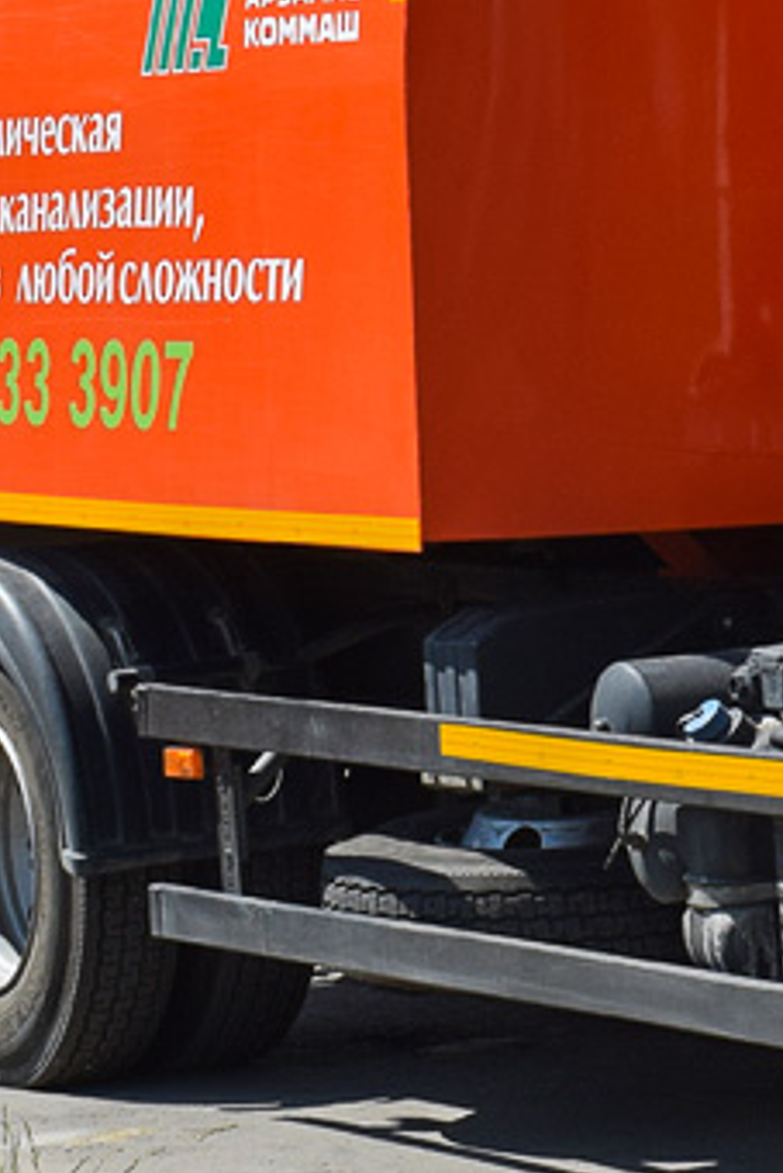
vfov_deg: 14.2
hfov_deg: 9.3
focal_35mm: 143
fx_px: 4653
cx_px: 1297
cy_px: 135
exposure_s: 1/400
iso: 200
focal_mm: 27
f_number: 10
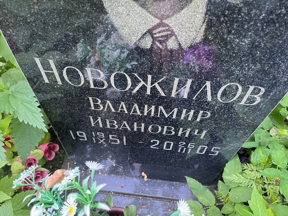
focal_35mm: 26
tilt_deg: -52.7
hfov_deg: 67.3
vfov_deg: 53.1
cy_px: 108
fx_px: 216
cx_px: 144
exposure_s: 1/60
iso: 250
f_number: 1.6
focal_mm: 5.1
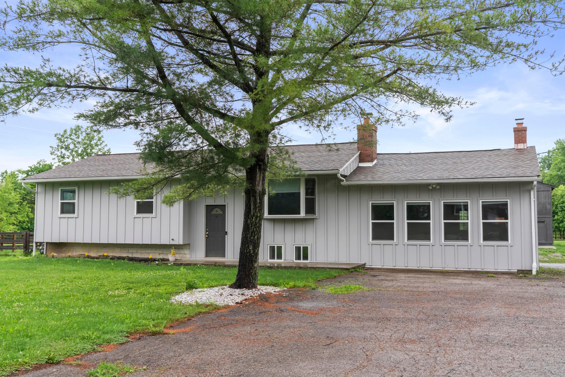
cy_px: 188
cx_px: 282
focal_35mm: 36
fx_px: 565
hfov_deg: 53.1
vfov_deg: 36.9
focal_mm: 36
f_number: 8
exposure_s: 1/500
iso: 640
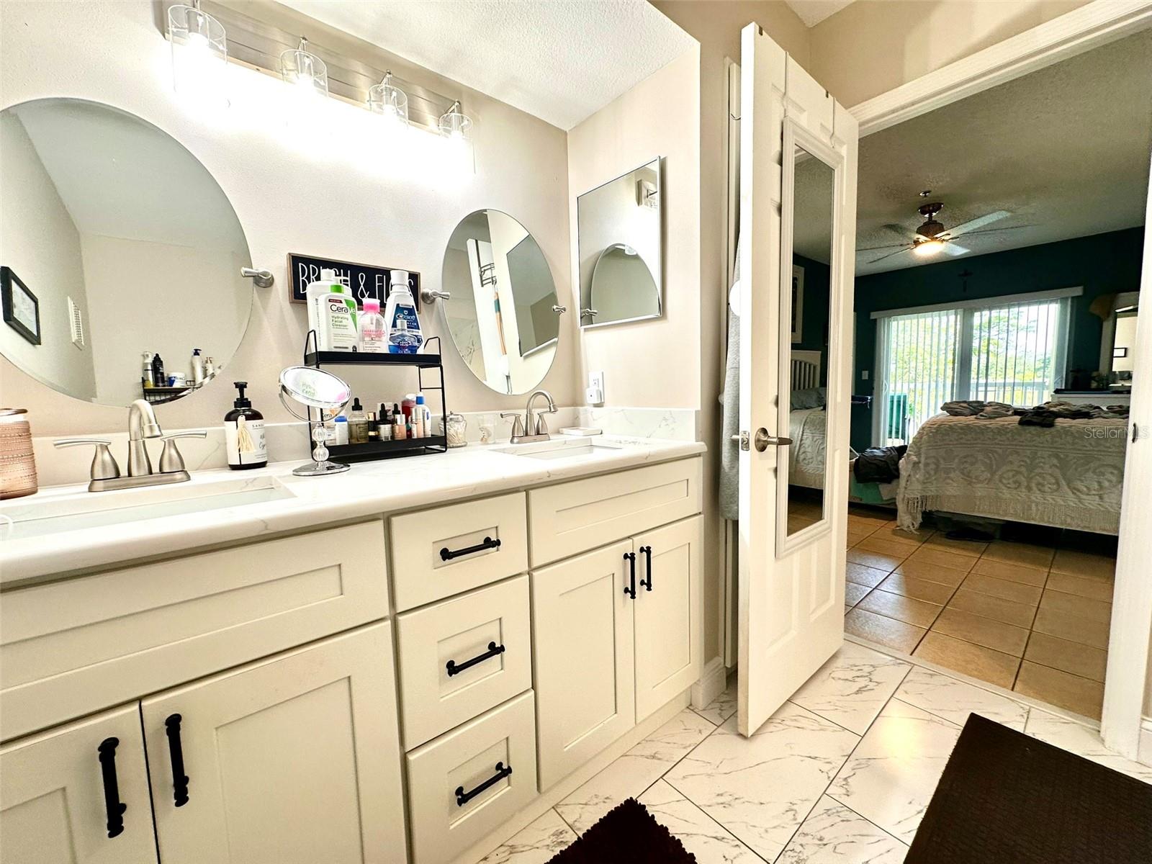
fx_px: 466
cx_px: 576
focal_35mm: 14
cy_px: 432
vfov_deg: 85.7
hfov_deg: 102.1
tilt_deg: -5.3
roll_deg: +0.5
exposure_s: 1/120
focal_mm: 2.22
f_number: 2.2
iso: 80
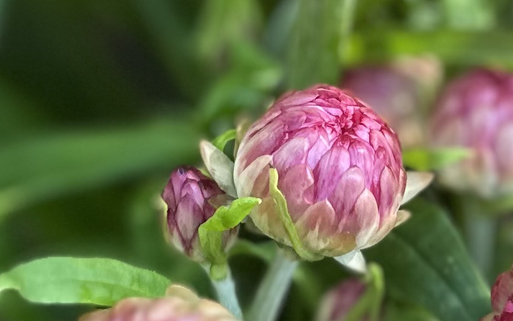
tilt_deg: -18.9
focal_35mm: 124
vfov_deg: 10.2
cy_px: -161
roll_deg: -1.1
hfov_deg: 16.7
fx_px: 1734
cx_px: 389
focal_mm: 6.86
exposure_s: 1/121
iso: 160
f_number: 1.78
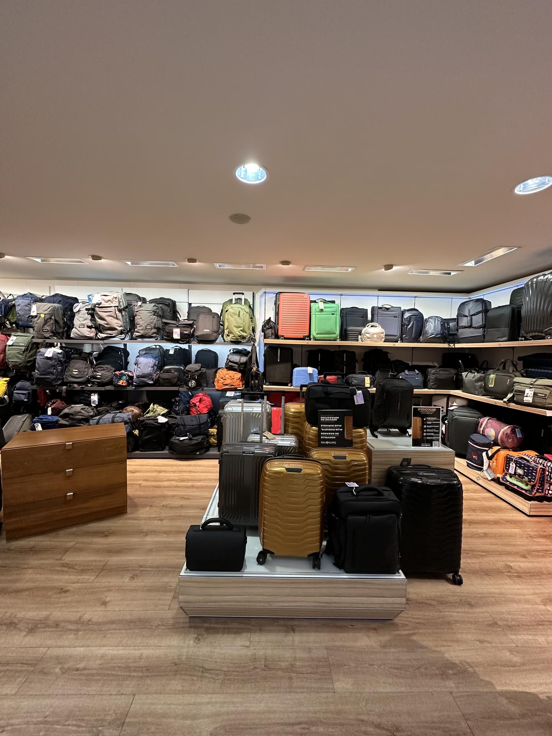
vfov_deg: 102.1
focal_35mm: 14
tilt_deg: -3.3
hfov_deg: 85.7
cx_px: 276
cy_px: 368
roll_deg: -1.5
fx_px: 298
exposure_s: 1/100
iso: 200
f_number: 2.2
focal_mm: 2.22
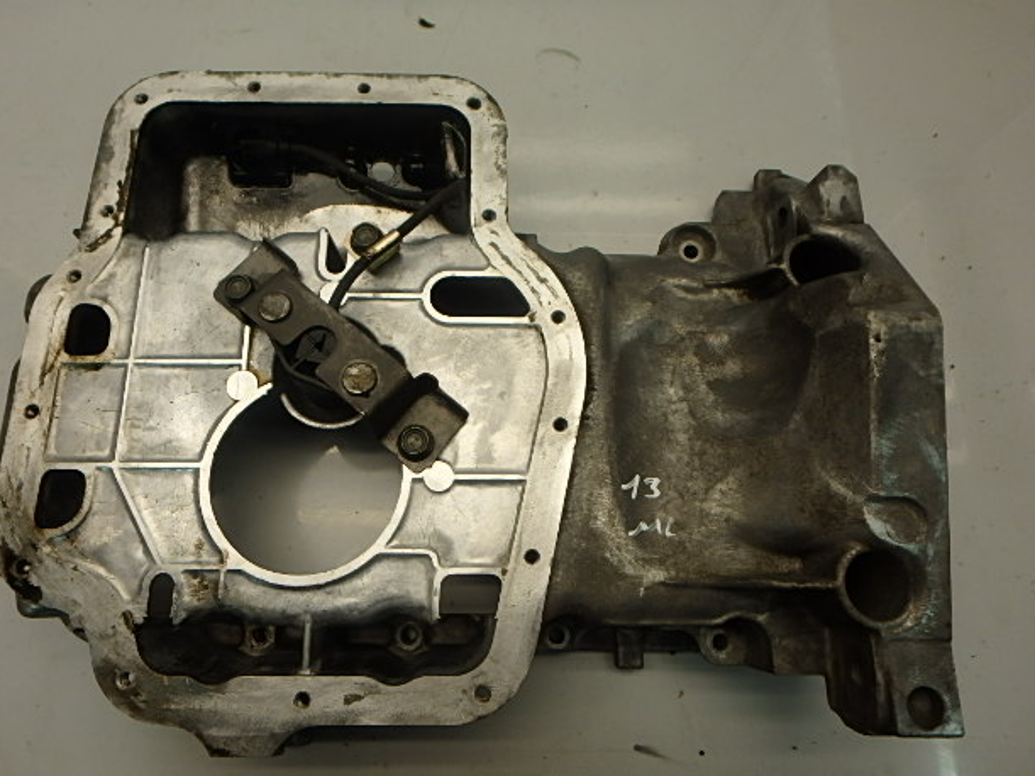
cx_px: 495
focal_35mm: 22
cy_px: 380
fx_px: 658
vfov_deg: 61.1
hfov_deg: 76.4
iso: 125
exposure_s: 1/80
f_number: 3.5
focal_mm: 3.7
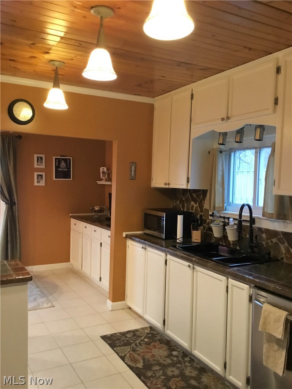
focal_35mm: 31
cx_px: 146
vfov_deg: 58.4
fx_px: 349
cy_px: 194
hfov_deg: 45.4
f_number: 2.4
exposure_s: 1/15
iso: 250
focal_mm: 3.3
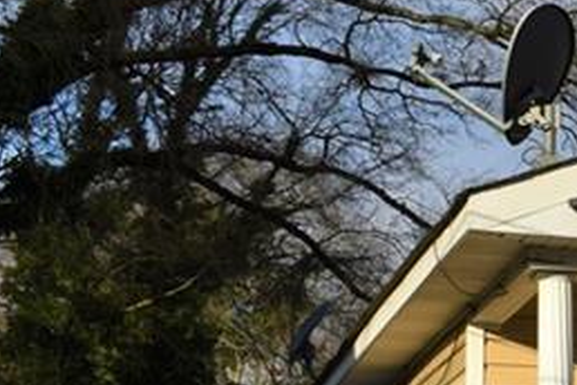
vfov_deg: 9.9
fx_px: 2195
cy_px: 448
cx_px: 1091
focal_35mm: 137
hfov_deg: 13.2
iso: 100
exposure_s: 1/400
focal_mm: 23
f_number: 10
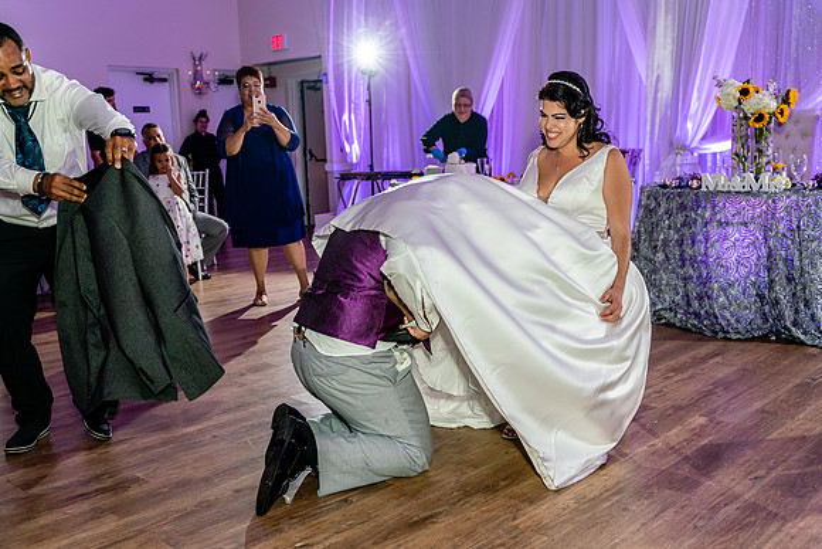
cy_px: 298
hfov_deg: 53.0
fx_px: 824
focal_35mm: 36
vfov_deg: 36.8
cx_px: 409
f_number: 2.8
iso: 500
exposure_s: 1/125
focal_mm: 32
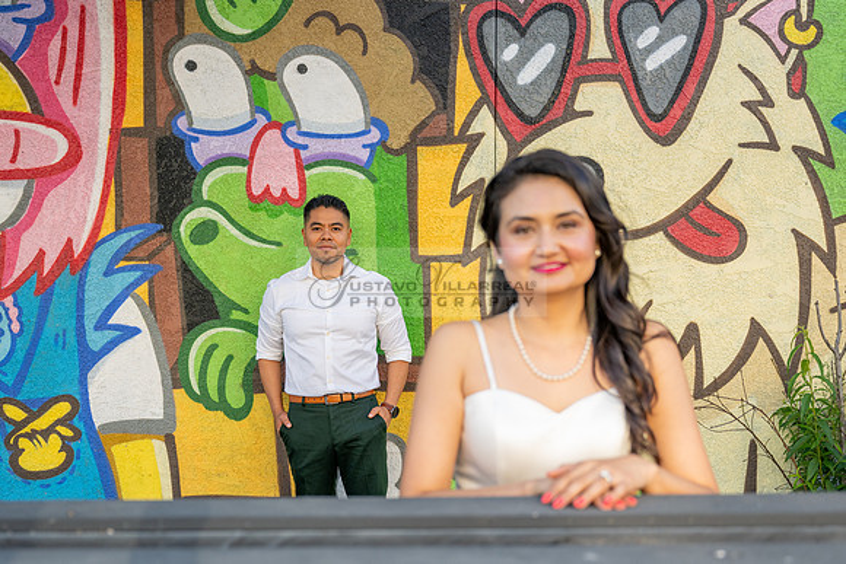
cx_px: 423
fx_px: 1088
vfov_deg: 29.0
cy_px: 353
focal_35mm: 46
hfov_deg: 42.5
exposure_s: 1/800
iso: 400
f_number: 2.8
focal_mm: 37
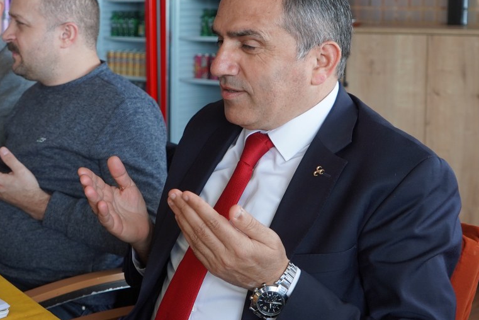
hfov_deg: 33.2
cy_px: 125
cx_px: 168
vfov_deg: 22.6
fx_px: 799
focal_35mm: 60
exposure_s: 1/160
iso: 500
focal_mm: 29
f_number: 4
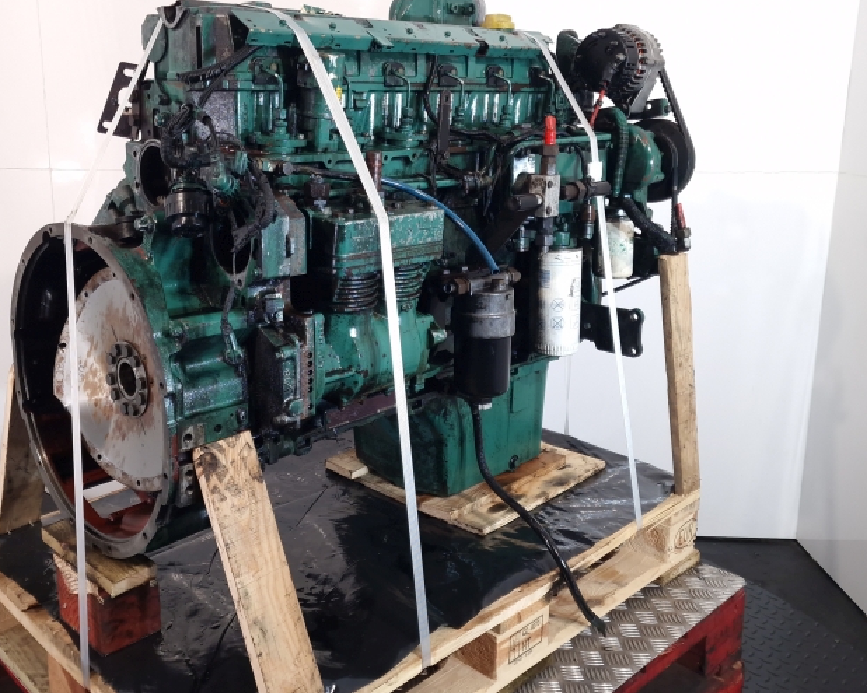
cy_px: 287
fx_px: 744
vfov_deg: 49.7
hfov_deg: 60.1
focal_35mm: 29
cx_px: 357
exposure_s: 1/50
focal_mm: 6.4
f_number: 1.8
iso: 80
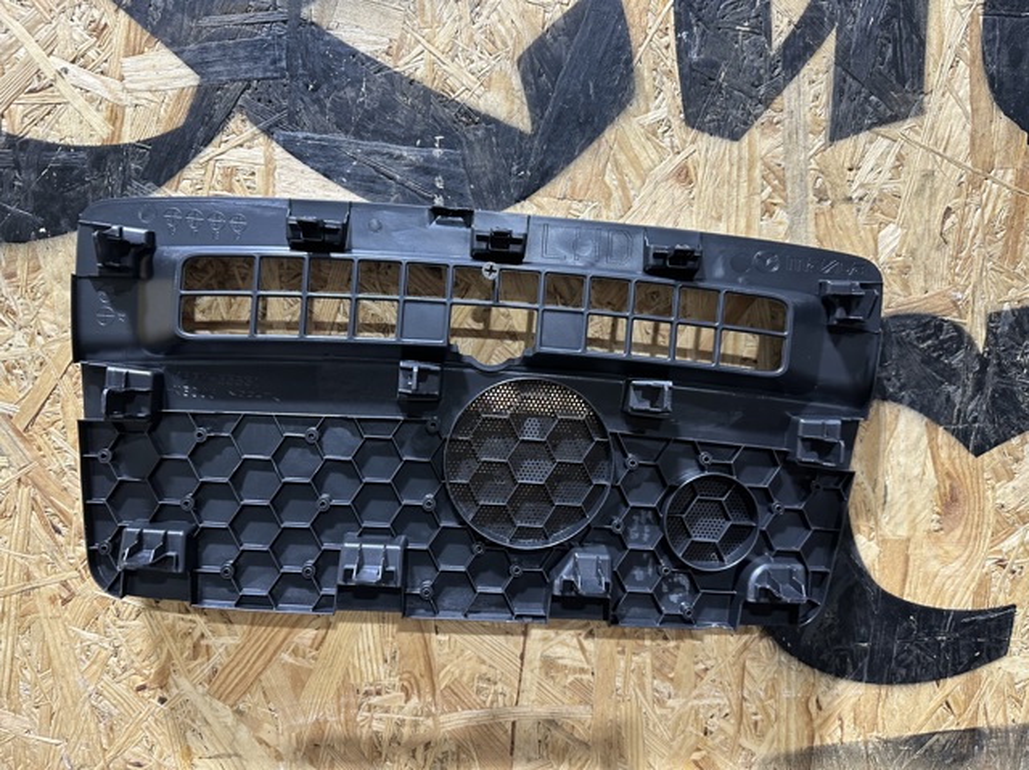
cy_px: 385
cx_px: 514
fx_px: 713
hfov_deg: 71.6
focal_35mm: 24
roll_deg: +2.8
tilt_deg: -11.7
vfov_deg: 56.8
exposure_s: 1/50
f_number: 1.78
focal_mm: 6.86
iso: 200
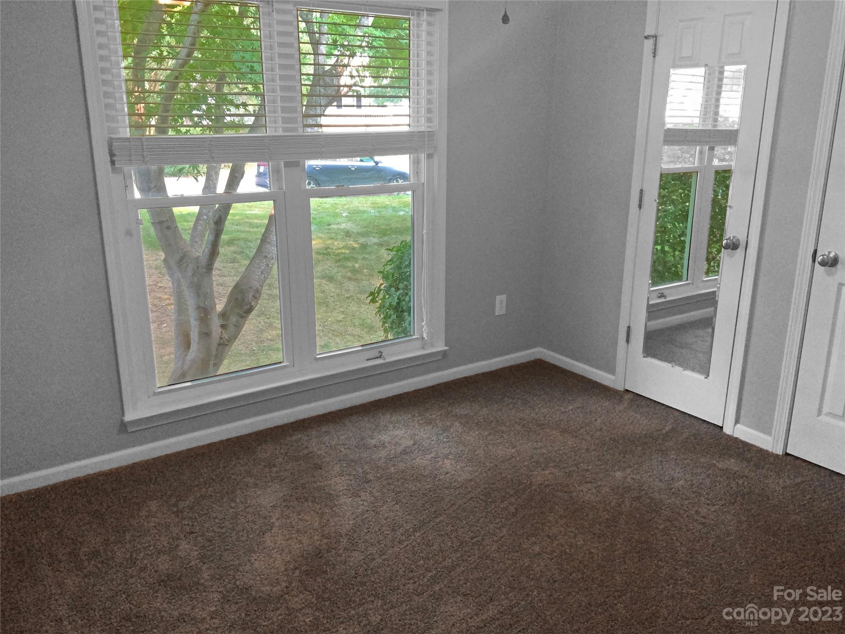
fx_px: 708
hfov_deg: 61.7
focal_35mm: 29
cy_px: 317
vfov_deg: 48.2
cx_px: 422
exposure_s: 1/60
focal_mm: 3
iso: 125
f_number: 1.8
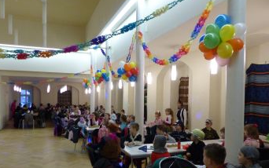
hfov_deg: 61.2
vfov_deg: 40.3
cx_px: 137
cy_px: 107
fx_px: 227
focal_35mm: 31
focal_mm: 4.5
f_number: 2.8
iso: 400
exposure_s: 1/40
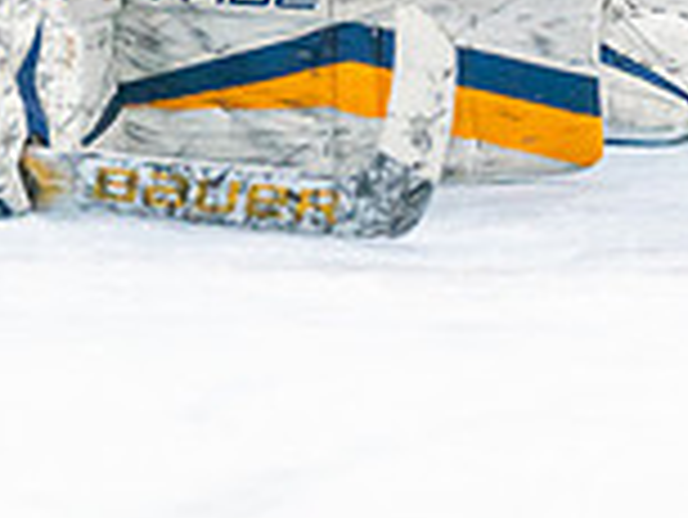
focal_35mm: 577
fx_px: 11477
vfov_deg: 2.6
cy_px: -121
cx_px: 351
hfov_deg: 3.4
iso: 3200
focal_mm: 131
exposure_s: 1/1250
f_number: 2.8
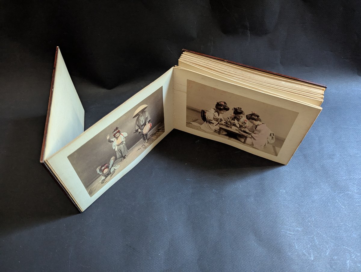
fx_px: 251
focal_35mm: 24
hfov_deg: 71.5
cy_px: 136
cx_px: 180
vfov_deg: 57.0
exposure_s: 1/23.8
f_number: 1.85
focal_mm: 6.81
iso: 688
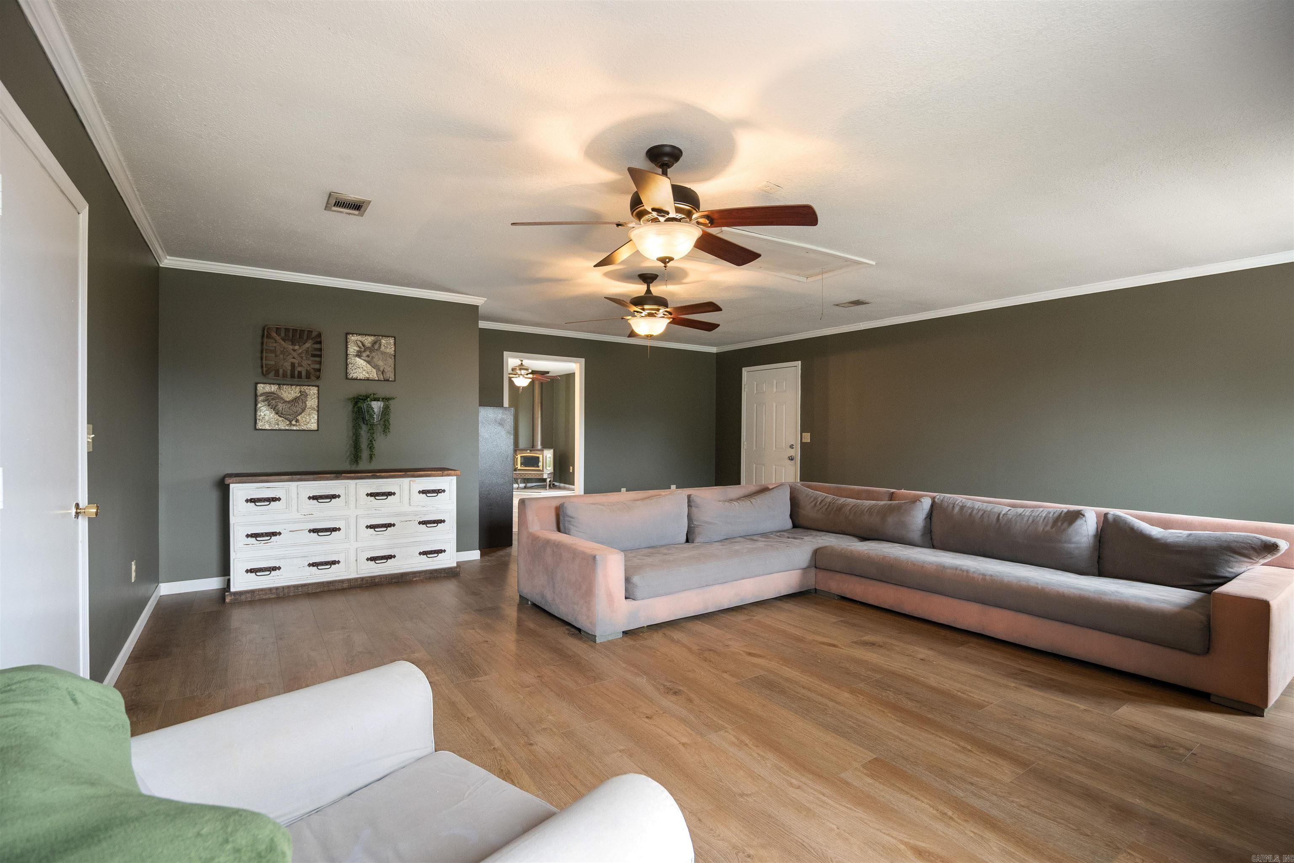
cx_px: 647
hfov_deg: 96.7
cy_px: 432
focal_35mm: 16
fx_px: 575
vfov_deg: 73.7
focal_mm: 16
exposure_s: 1/30
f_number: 5
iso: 3200
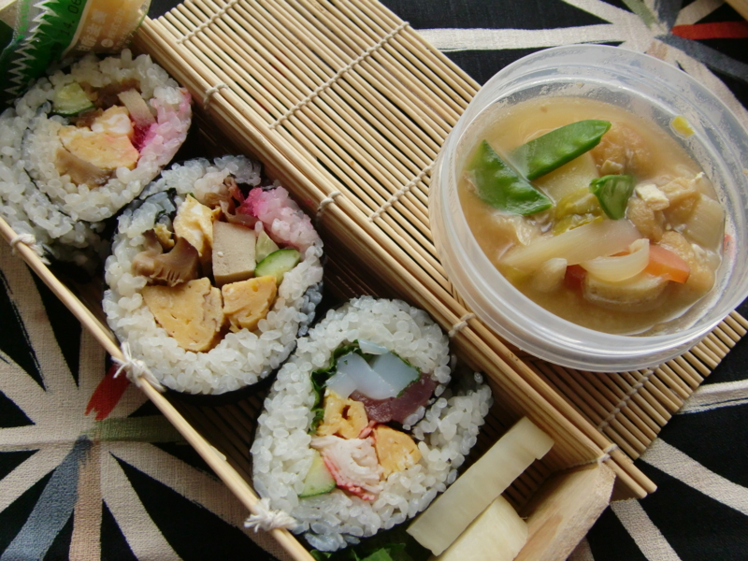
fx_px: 713
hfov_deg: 55.4
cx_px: 374
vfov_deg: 42.9
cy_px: 280
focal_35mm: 33
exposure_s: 1/100
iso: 200
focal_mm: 5.8
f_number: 2.7
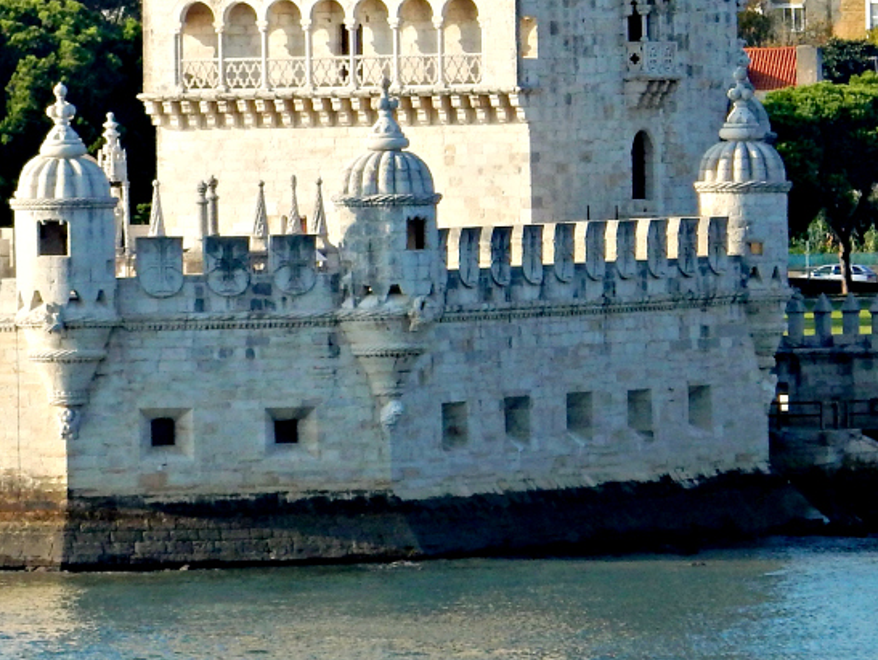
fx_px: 12741
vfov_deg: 3.0
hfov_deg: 3.9
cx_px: 201
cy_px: -35
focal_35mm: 502
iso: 125
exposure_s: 1/400
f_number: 6.3
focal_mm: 40.9
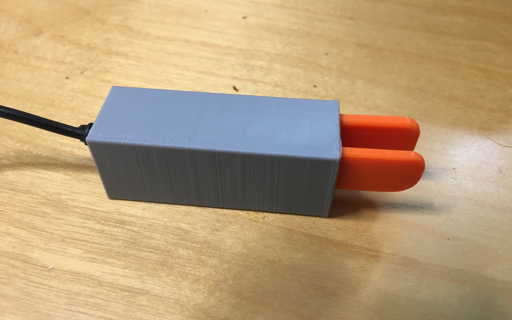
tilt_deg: -47.7
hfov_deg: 61.2
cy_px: 154
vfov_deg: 40.6
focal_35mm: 31
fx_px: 433
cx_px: 256
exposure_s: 1/30
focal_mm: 4.15
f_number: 2.2
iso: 100
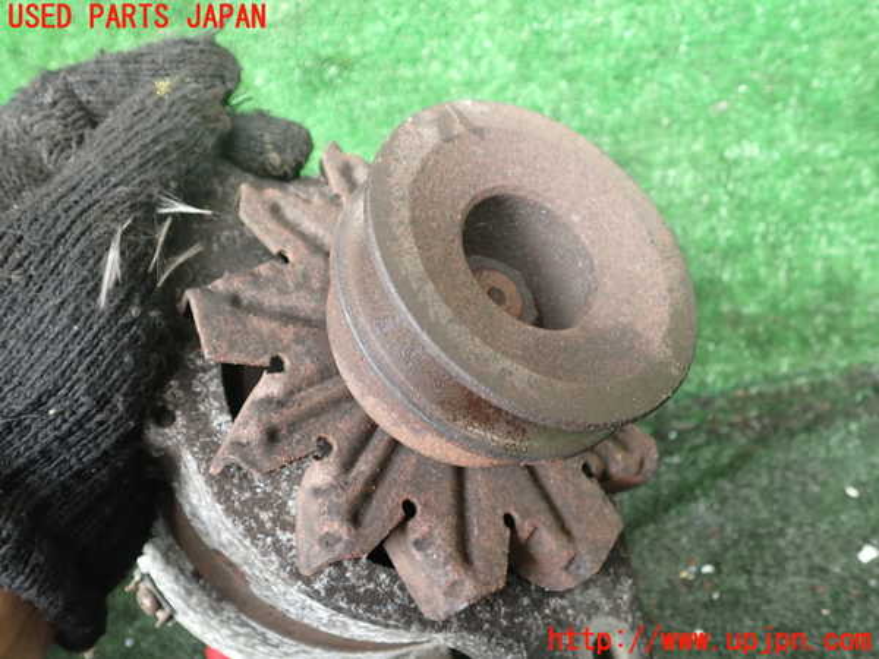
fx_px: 762
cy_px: 330
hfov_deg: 60.0
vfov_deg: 46.8
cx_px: 440
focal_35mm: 30
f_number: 2.3
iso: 200
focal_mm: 5.4
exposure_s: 1/50
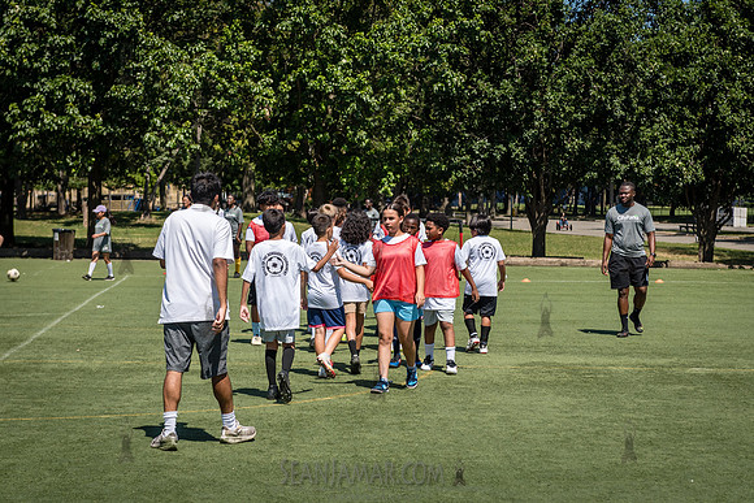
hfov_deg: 21.7
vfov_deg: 14.5
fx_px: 1972
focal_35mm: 94
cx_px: 377
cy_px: 252
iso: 200
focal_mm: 70
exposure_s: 1/2500
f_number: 4
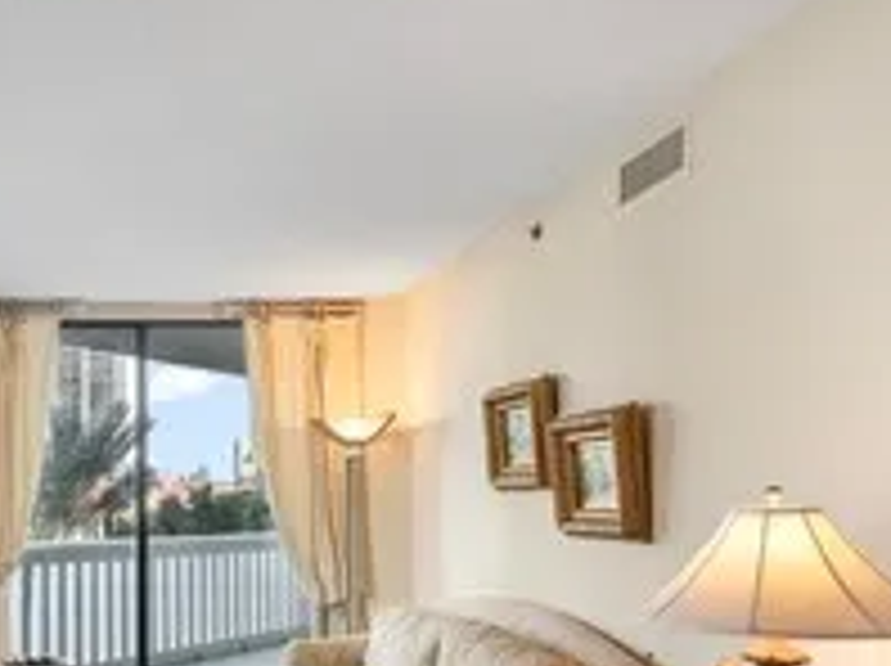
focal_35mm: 33
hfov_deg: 50.7
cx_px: 135
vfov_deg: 41.1
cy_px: 531
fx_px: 848
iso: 200
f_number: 8
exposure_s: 1/4
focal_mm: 17
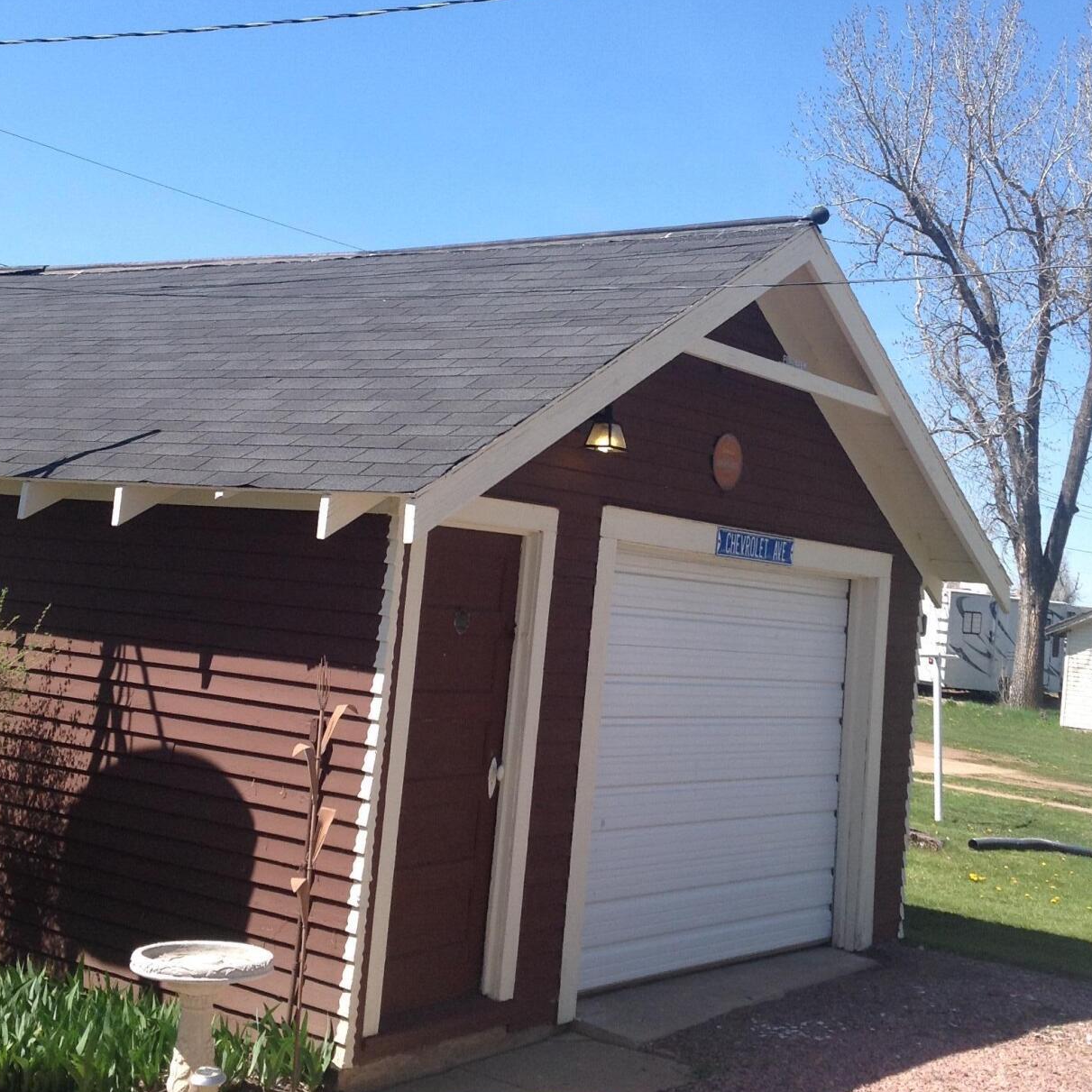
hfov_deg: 33.4
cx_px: 529
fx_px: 1820
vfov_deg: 33.3
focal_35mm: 51
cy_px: 445
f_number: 2.4
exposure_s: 1/1259
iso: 50
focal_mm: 4.28
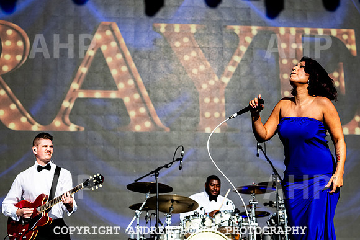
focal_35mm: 84
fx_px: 845
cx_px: 207
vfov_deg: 16.2
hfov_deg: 24.0
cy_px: 102
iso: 250
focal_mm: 70
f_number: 4.5
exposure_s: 1/6400
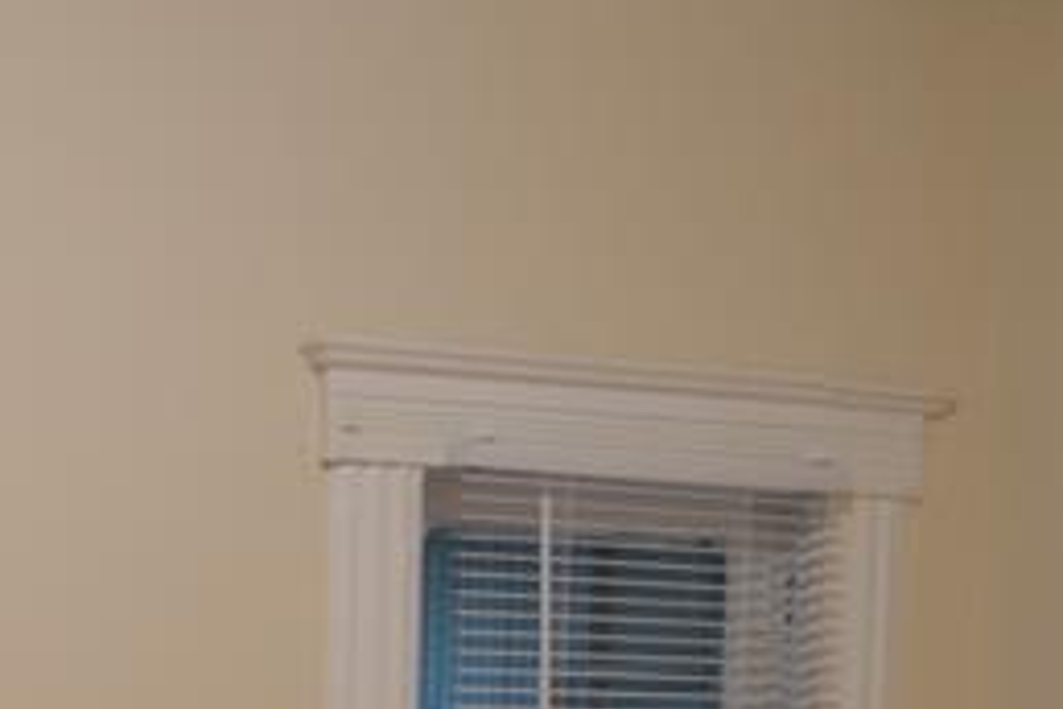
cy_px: 1228
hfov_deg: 17.6
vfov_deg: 11.9
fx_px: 3159
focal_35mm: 107
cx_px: -396
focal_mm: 18
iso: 500
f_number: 3.5
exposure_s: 1/60
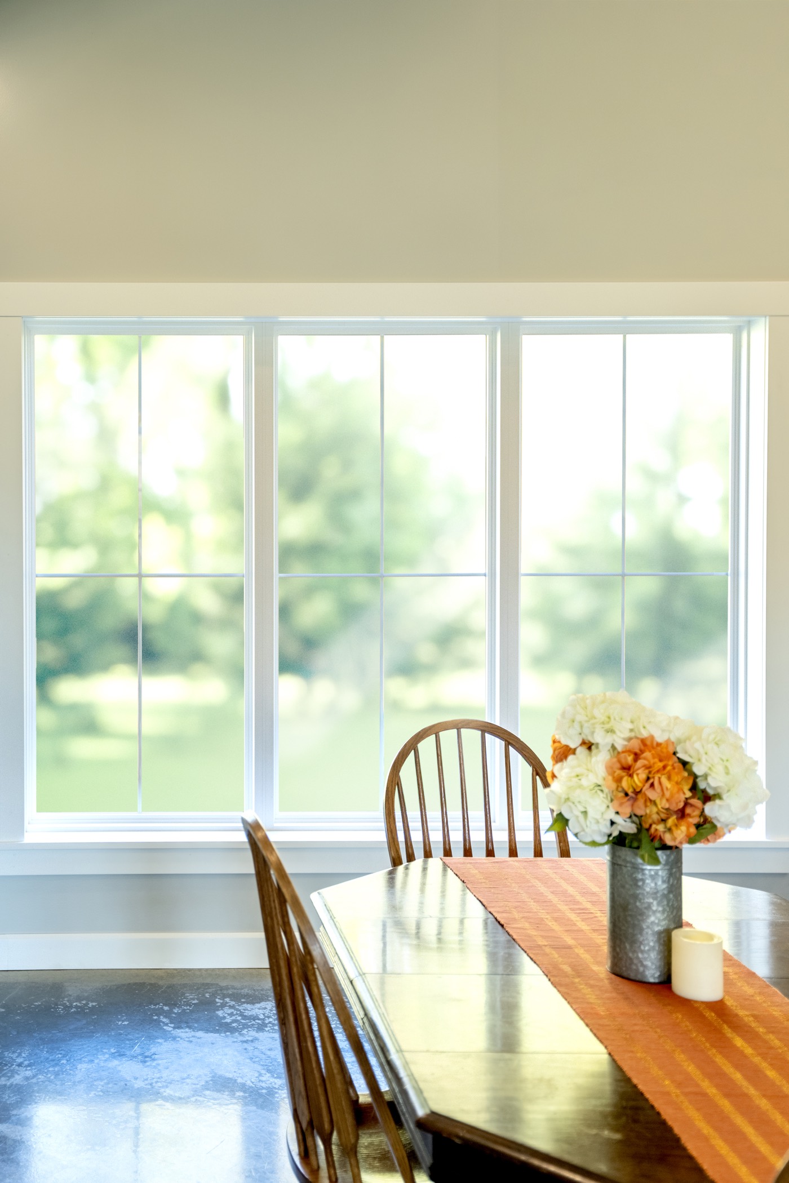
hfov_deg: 29.9
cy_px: 592
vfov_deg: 43.6
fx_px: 1479
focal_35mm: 45
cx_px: 394
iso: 640
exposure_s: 1/800
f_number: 2.8
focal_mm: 45
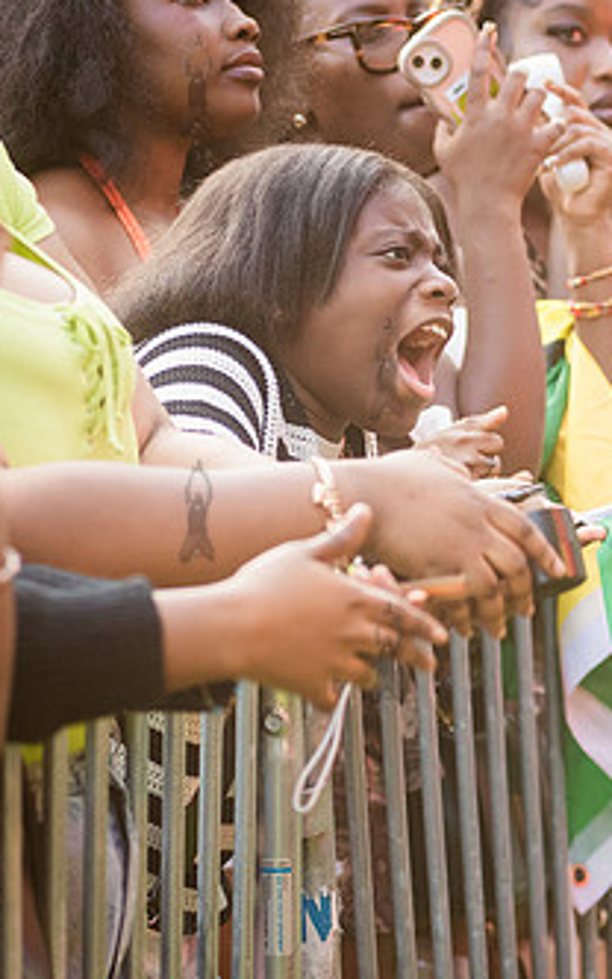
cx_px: 823
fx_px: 6141
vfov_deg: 9.1
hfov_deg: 5.7
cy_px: 583
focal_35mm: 230
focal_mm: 112
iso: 2000
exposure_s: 1/500
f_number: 4
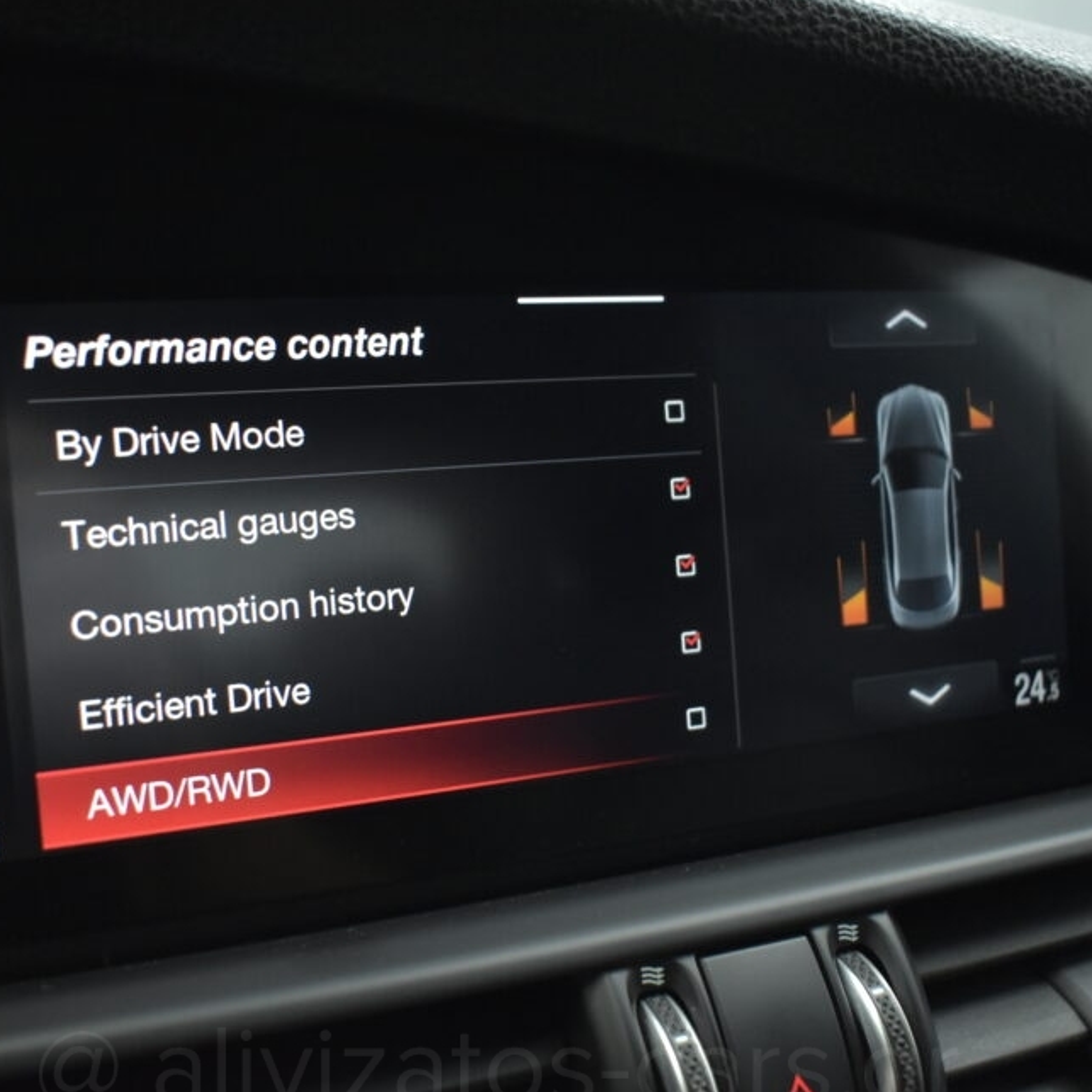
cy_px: 574
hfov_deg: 39.4
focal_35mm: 43
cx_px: 496
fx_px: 1523
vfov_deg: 39.4
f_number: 3.8
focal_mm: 21
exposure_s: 1/50
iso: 1600
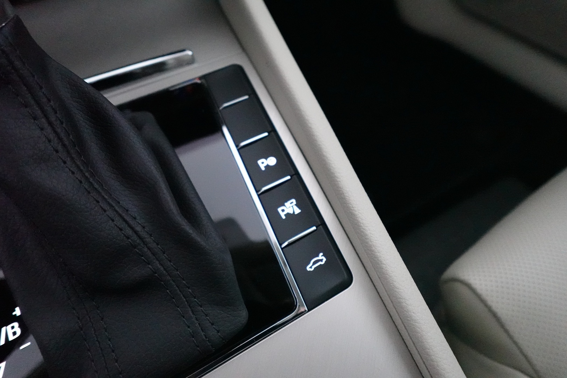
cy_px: 189
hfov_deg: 84.0
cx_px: 284
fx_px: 315
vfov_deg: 61.9
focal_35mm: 20
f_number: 2
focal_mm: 7.6
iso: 6400
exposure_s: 1/125
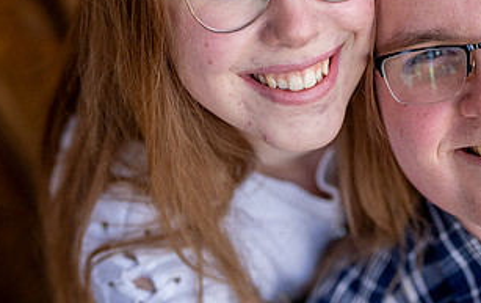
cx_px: 386
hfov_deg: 19.4
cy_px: -5
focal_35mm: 106
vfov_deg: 12.2
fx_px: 1392
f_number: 1.8
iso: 1600
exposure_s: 1/6400
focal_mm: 50
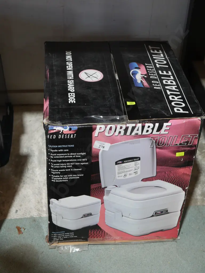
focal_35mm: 60
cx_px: 102
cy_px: 136
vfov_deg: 32.2
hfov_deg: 24.4
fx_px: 473
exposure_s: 1/60
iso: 1000
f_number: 5.4
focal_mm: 30
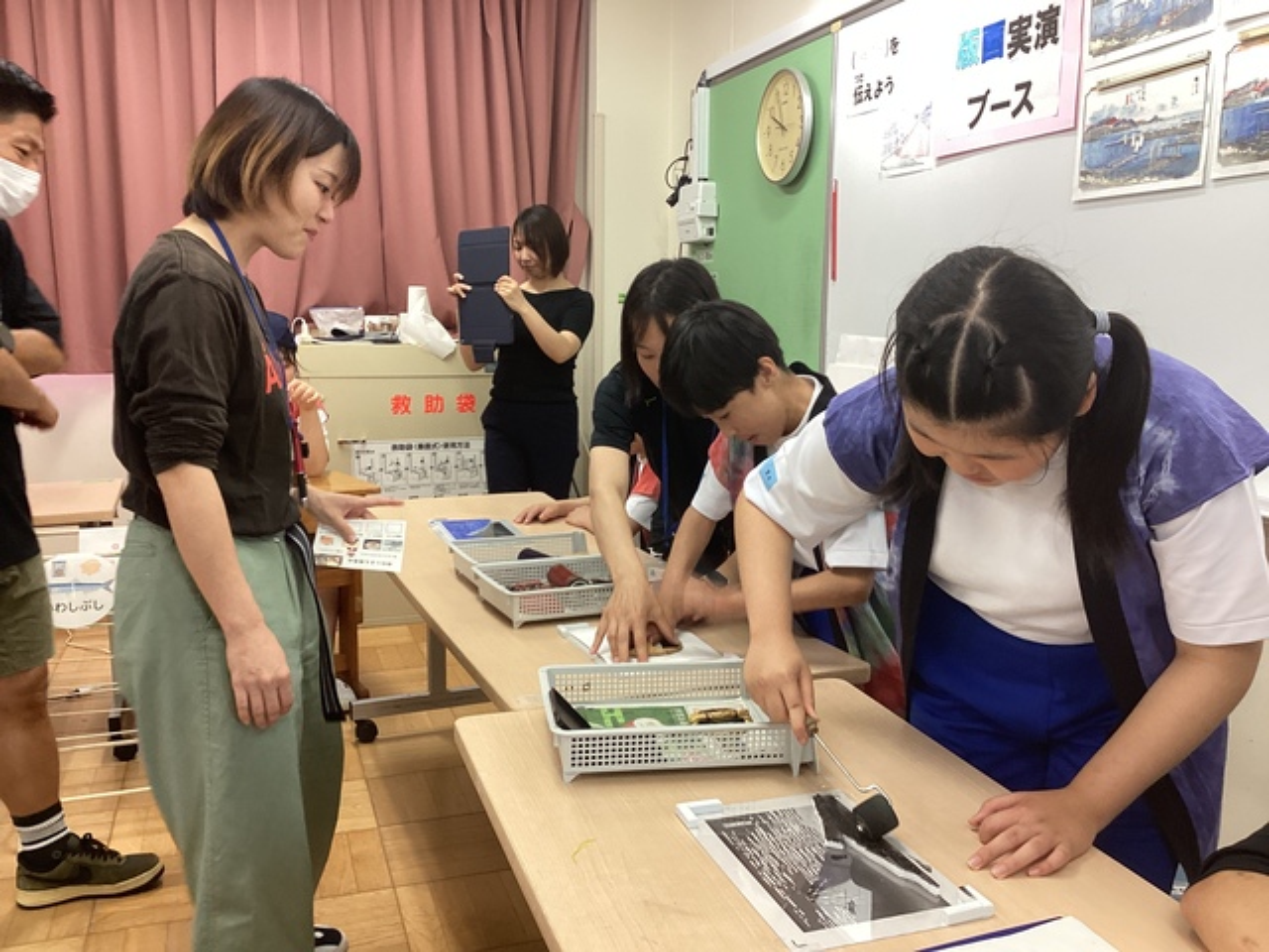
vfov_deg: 45.4
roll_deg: -3.3
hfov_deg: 58.4
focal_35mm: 31
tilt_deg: -10.1
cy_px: 476
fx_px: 1136
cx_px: 634
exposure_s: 1/50
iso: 100
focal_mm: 3.3
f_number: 2.4
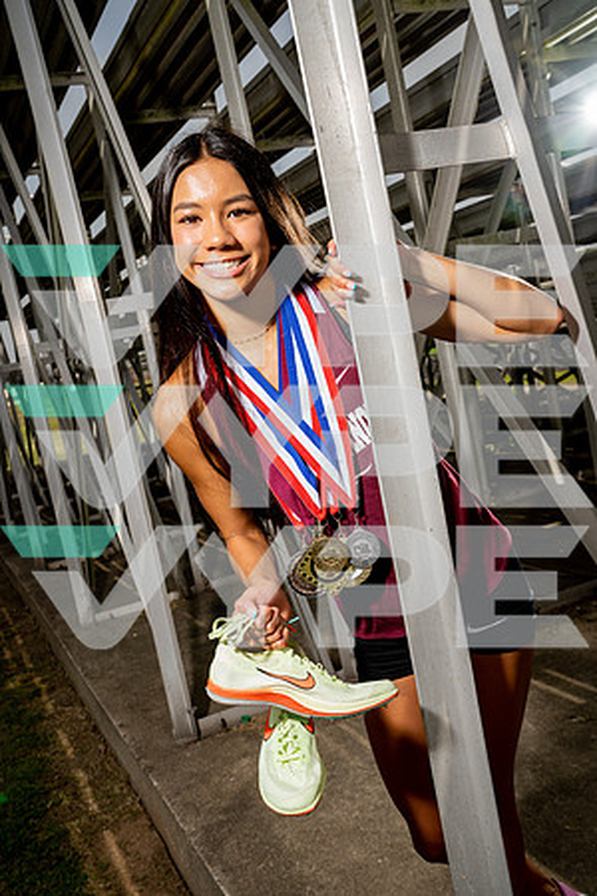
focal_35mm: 37
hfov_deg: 35.9
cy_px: 448
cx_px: 298
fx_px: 920
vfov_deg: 51.9
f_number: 8
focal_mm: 37
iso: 100
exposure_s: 1/250
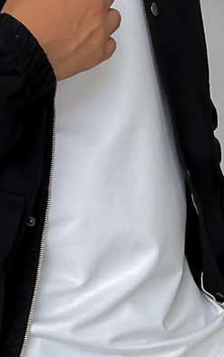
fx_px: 1220
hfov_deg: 10.5
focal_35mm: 125
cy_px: 379
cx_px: 94
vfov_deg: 16.3
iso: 25
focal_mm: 3
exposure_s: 1/120
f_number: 1.8
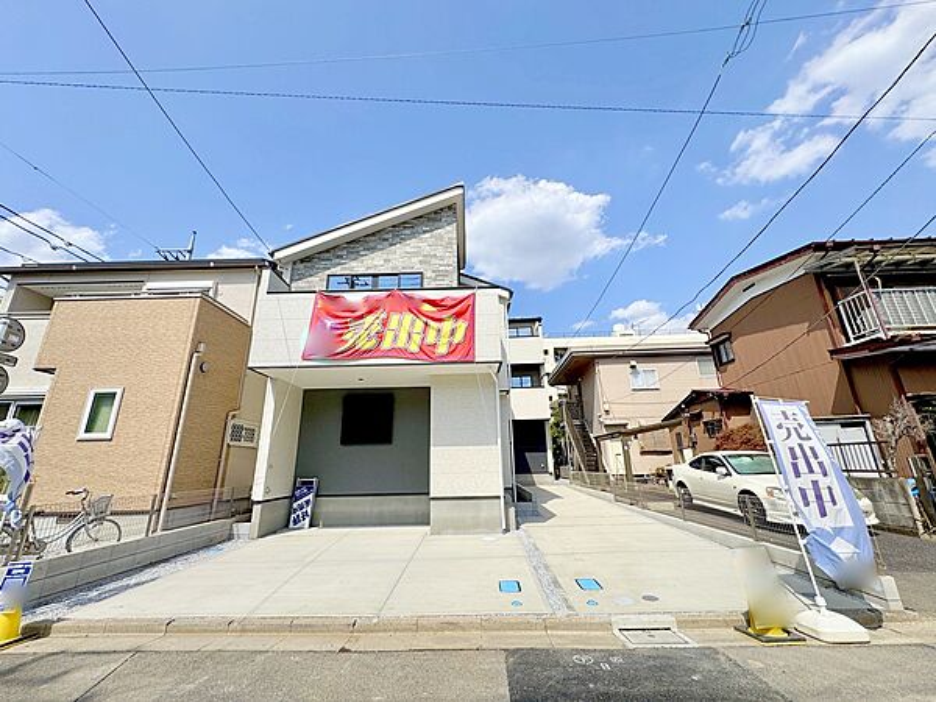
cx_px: 468
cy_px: 351
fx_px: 379
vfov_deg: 85.7
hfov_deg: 102.1
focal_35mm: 14
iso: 40
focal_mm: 2.22
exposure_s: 1/3390
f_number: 2.2
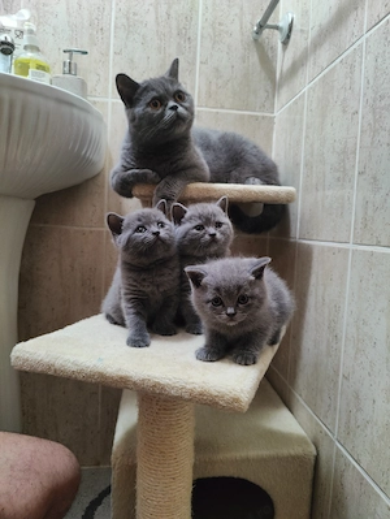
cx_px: 195
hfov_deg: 59.0
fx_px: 345
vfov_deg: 73.9
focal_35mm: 23
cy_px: 260
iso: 800
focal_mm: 6.06
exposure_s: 1/36
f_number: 1.8
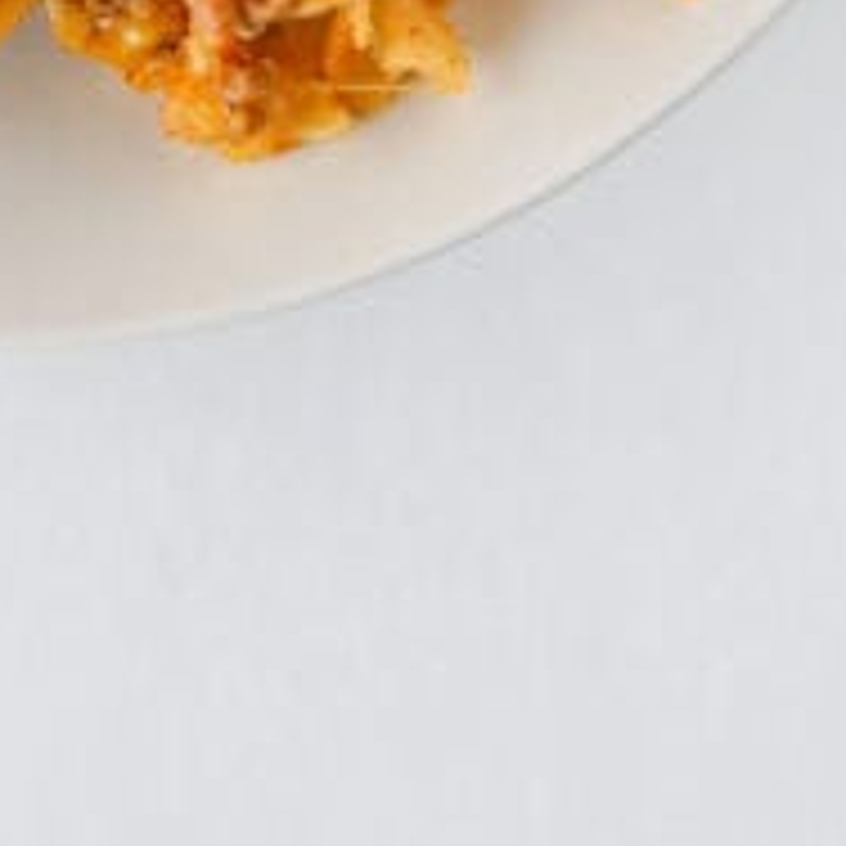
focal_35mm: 231
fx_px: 6387
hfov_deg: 7.5
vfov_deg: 7.4
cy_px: -605
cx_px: 14
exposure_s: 1/160
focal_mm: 50
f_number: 4.5
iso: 640
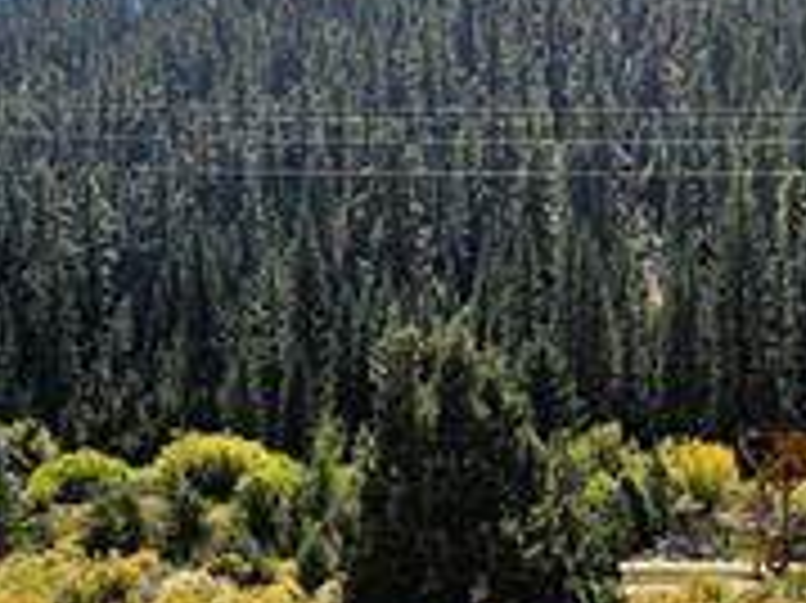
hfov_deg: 19.1
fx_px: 2397
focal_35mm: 103
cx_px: 428
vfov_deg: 14.1
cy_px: 648
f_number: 1.8
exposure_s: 1/2010
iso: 25
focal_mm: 5.4
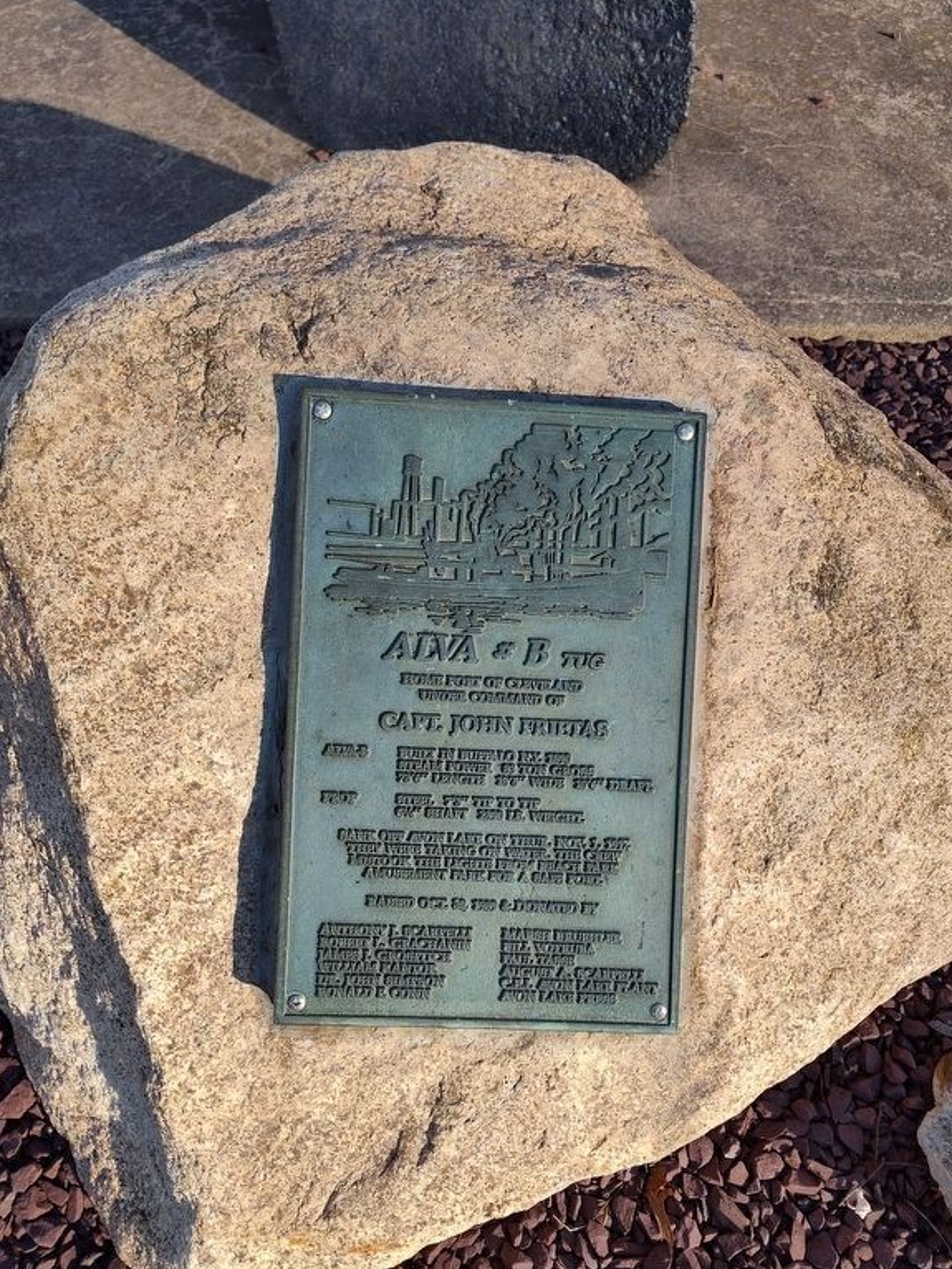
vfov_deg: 71.6
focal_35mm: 24
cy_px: 650
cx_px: 477
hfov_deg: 56.8
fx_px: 880
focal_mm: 5.56
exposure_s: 1/612
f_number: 1.8
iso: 100
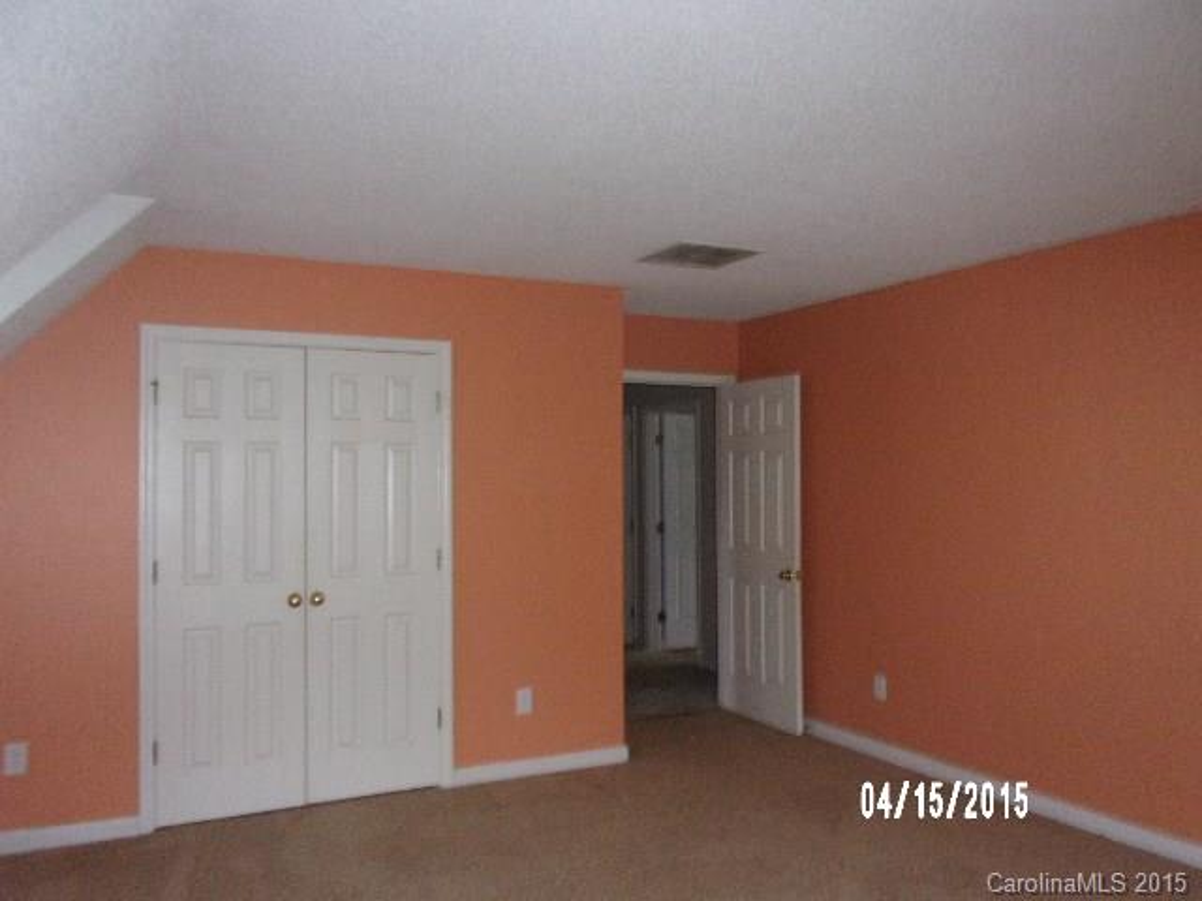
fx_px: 972
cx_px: 601
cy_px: 450
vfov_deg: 49.7
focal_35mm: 28
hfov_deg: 63.4
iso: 640
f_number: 3.9
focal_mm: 5.1
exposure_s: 1/34
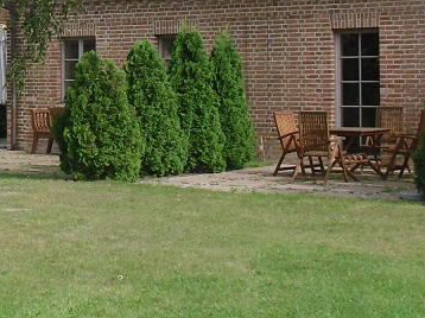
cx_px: 78
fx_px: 1264
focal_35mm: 103
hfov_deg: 18.9
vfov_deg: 14.1
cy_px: -25
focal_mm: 6.3
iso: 100
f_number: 7.8
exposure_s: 1/80
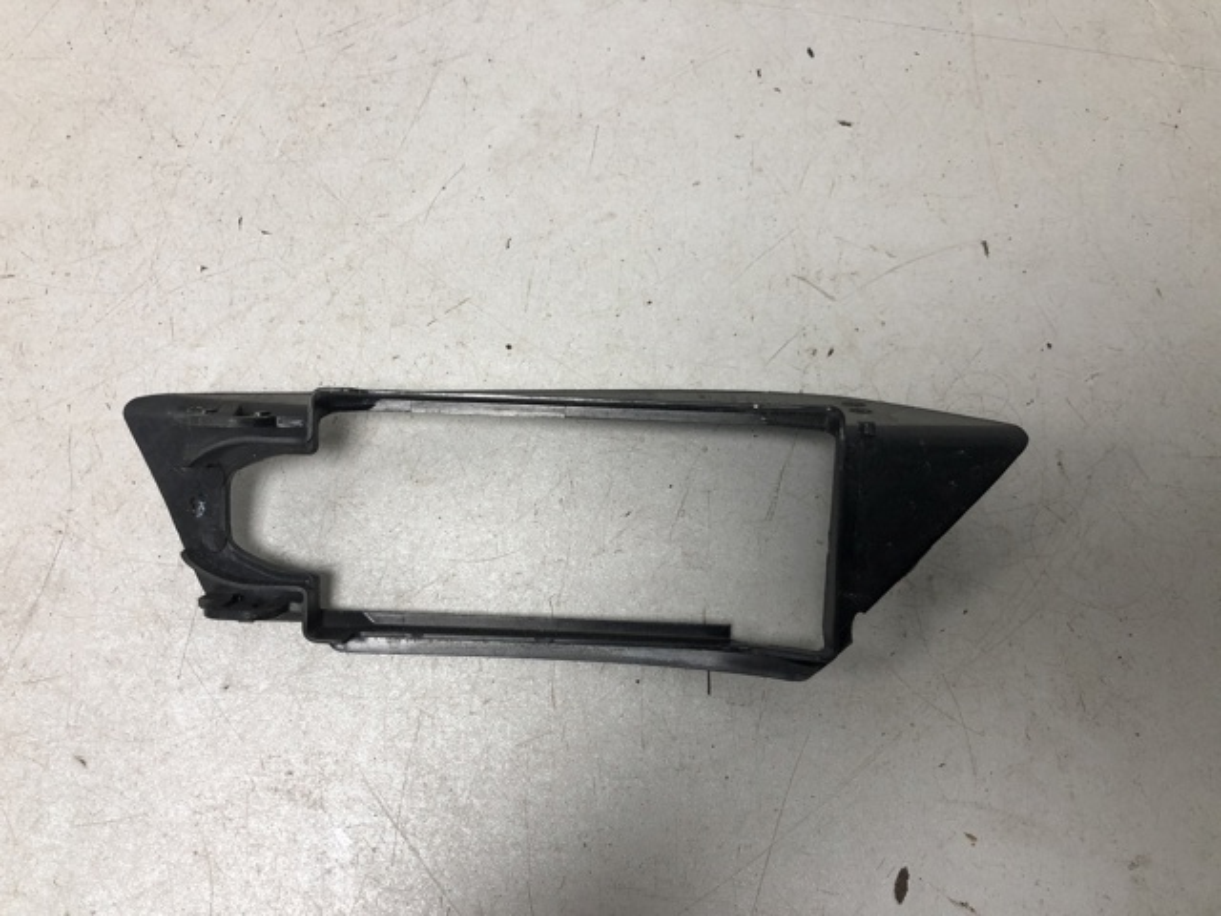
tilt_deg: -74.6
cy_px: 458
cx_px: 610
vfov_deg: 49.7
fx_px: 988
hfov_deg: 63.4
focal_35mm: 28
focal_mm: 4
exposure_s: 1/33
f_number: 1.8
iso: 40
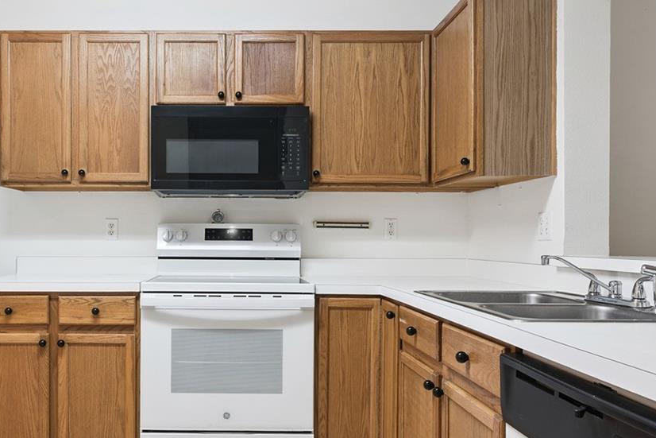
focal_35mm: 31
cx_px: 223
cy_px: 233
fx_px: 565
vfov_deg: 42.3
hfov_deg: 59.0
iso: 250
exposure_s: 1/30
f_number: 9
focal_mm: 16
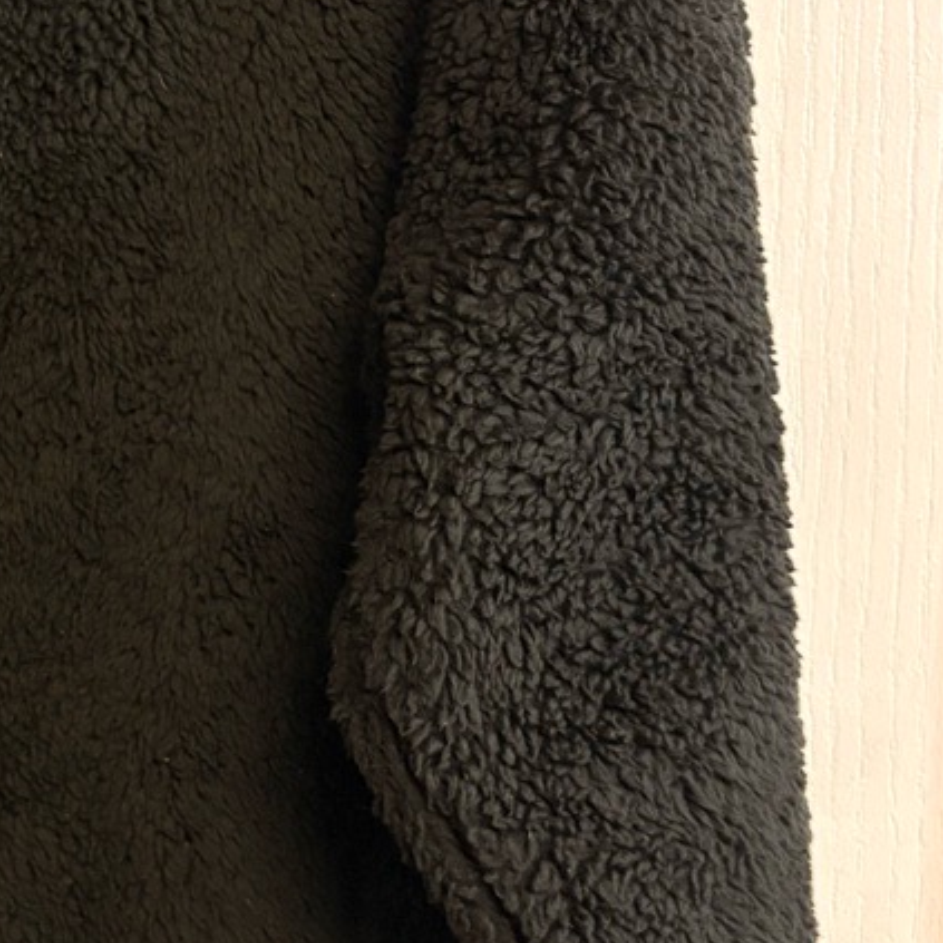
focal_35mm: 87
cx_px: -252
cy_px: 185
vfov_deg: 19.7
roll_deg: +0.4
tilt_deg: -8.9
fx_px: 2681
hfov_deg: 18.7
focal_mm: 5.96
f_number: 1.6
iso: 400
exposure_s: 1/50
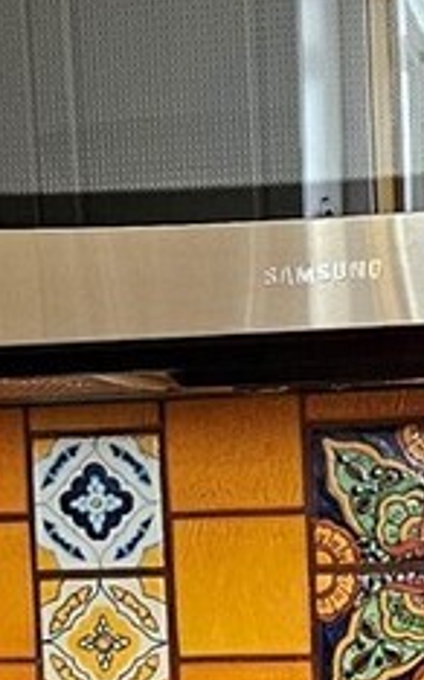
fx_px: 2777
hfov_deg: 8.7
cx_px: 360
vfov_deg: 13.6
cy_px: 802
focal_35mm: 150
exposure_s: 1/120
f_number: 1.8
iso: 400
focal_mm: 5.4
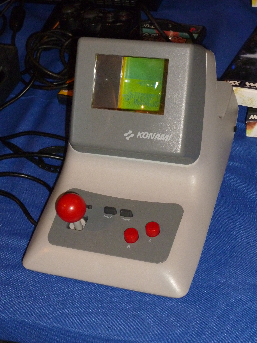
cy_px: 172
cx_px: 128
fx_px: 742
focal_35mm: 75
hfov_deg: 19.6
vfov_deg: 26.0
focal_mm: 13.3
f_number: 5.3
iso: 400
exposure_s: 1/13
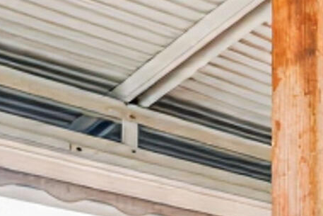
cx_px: 829
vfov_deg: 11.4
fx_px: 942
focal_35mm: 105
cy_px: 474
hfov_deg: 13.1
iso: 100
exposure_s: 1/100
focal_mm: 16
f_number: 5.6
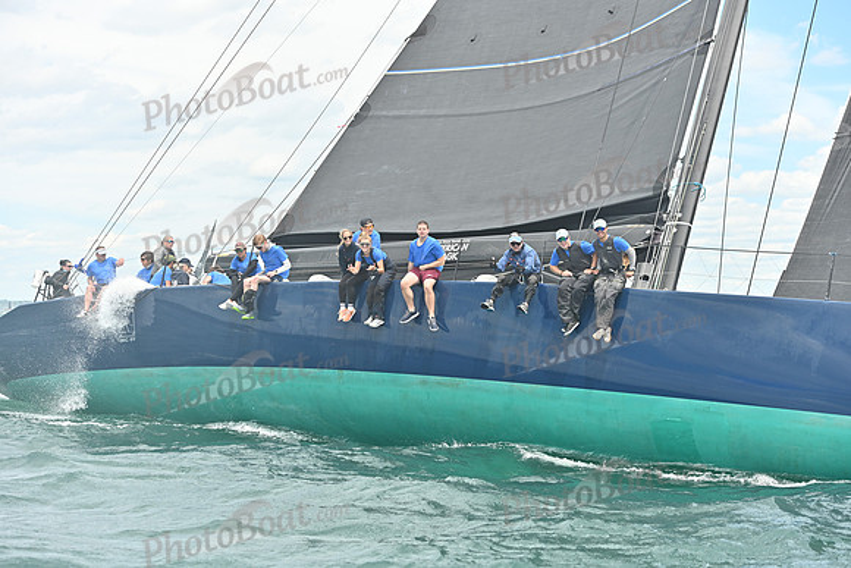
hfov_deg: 28.8
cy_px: 284
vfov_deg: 19.5
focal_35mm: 70
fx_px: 1655
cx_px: 426
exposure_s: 1/1250
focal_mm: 70
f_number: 5
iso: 250
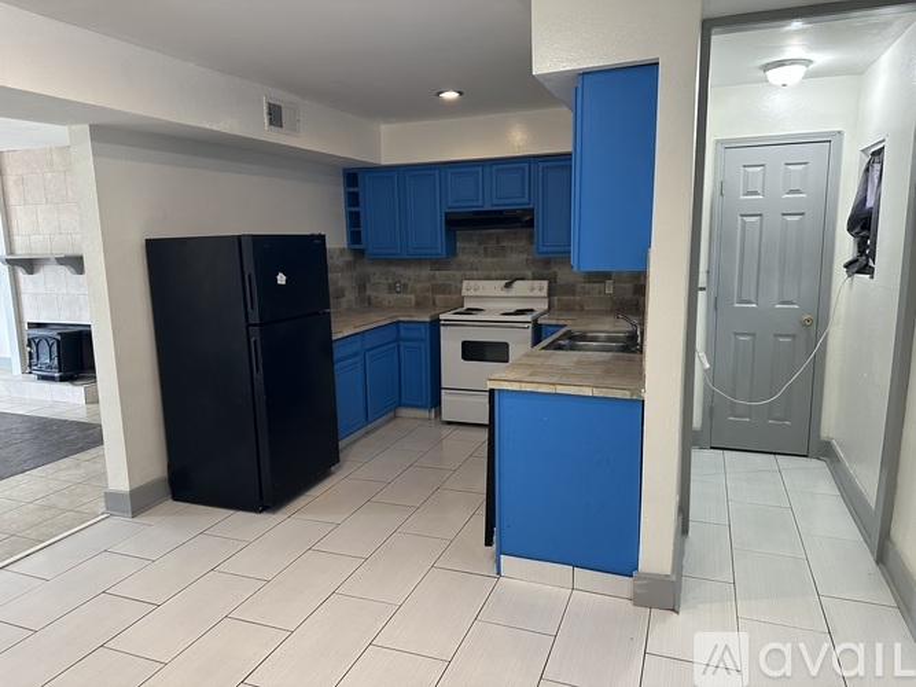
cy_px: 344
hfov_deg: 71.6
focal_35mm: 24
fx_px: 635
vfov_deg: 56.8
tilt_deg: -10.2
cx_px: 458
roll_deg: +1.0
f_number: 1.78
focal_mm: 6.86
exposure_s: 1/60
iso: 160
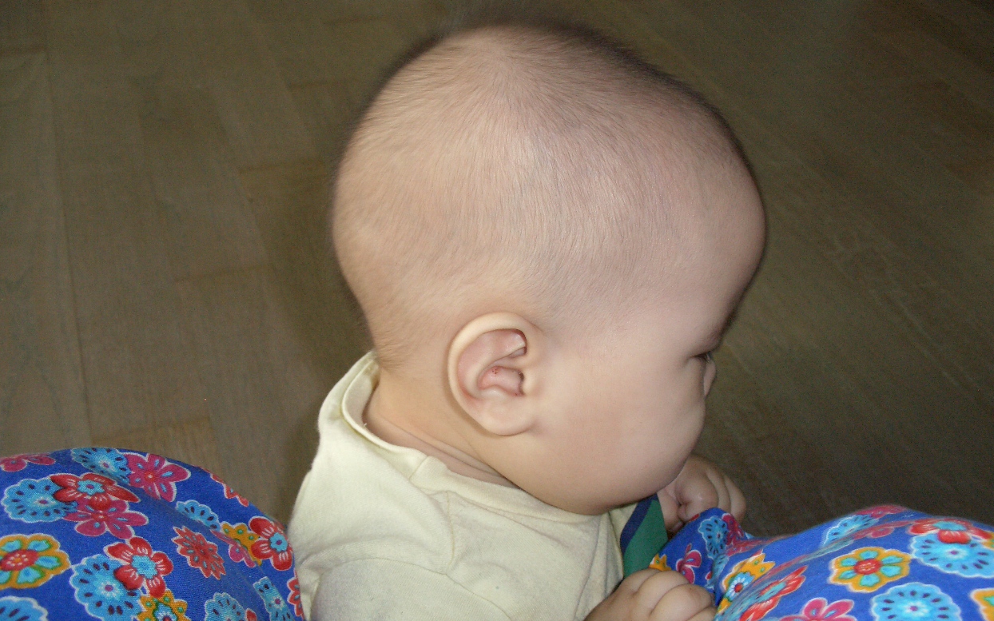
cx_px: 498
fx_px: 975
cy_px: 363
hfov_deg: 54.0
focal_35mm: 36
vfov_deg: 35.2
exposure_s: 1/60
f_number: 2.8
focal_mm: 7.1
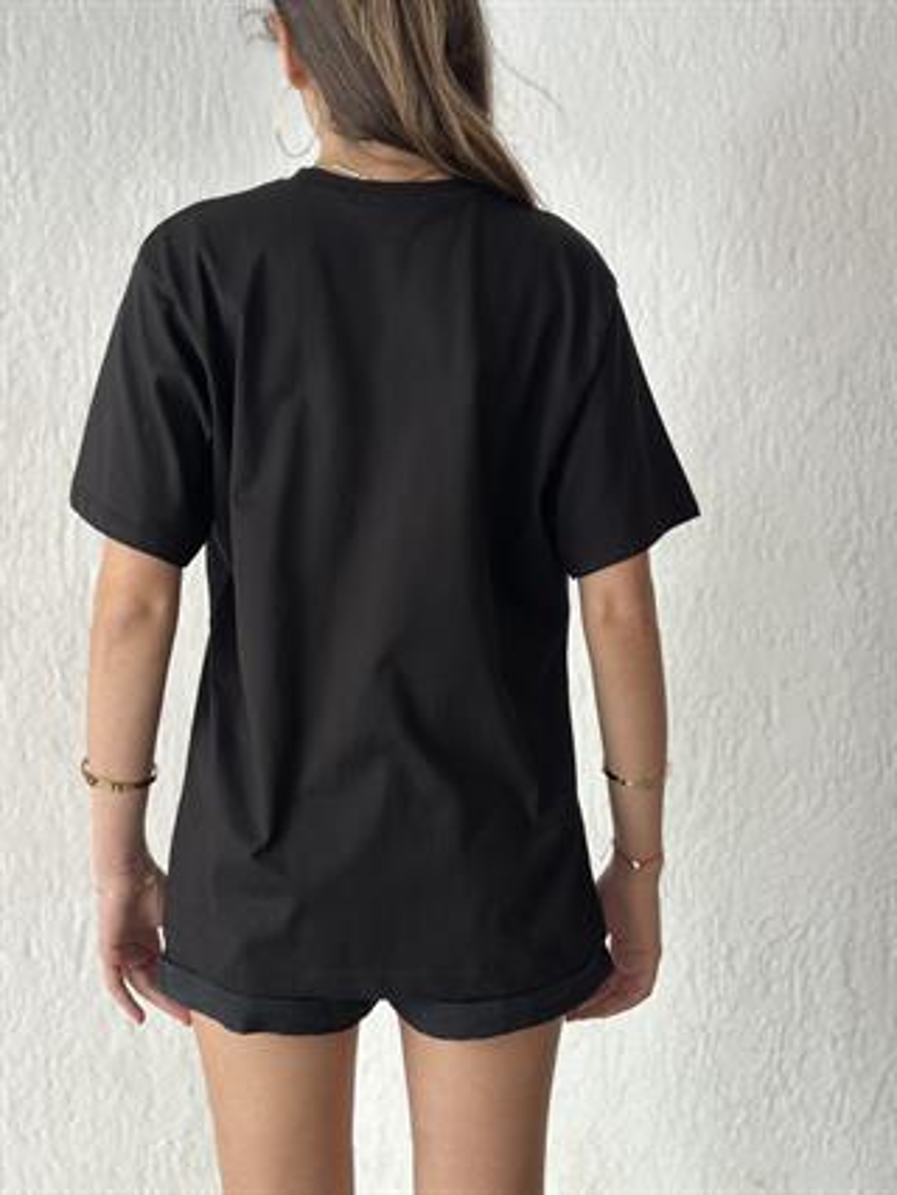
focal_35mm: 48
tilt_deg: -5.3
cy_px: 598
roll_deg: +0.5
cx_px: 448
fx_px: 1657
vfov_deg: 39.6
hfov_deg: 30.3
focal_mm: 6.86
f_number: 1.78
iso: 125
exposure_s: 1/70
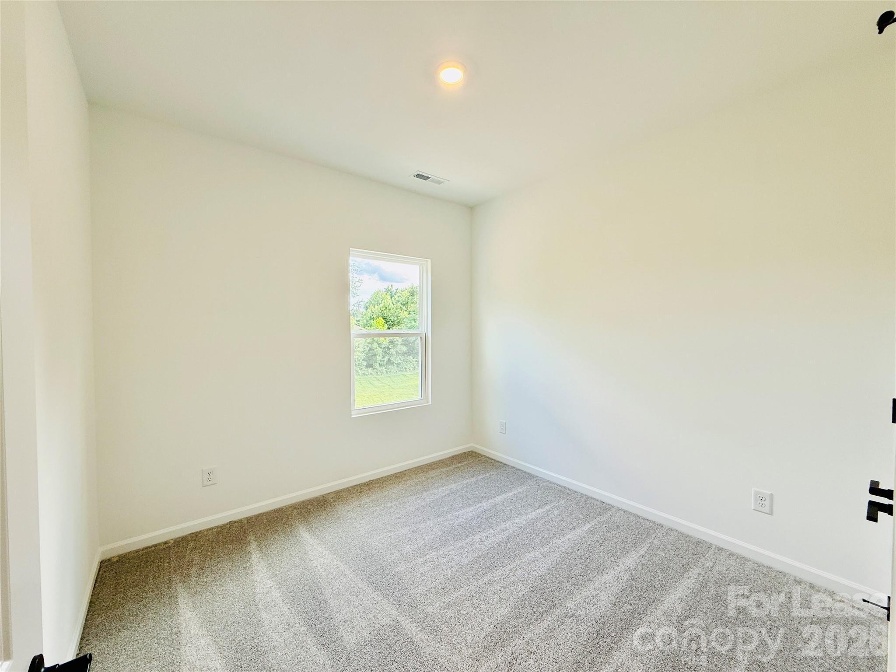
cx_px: 448
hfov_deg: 102.1
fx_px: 362
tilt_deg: -1.4
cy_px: 336
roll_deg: -0.3
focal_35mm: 14
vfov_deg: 85.7
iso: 125
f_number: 2.2
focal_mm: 2.22
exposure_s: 1/120
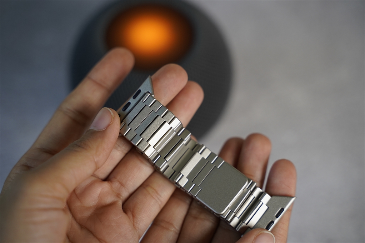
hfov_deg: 27.0
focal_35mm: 75
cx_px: 182
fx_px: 760
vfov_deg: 18.2
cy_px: 122
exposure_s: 1/160
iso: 1250
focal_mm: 75
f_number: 4
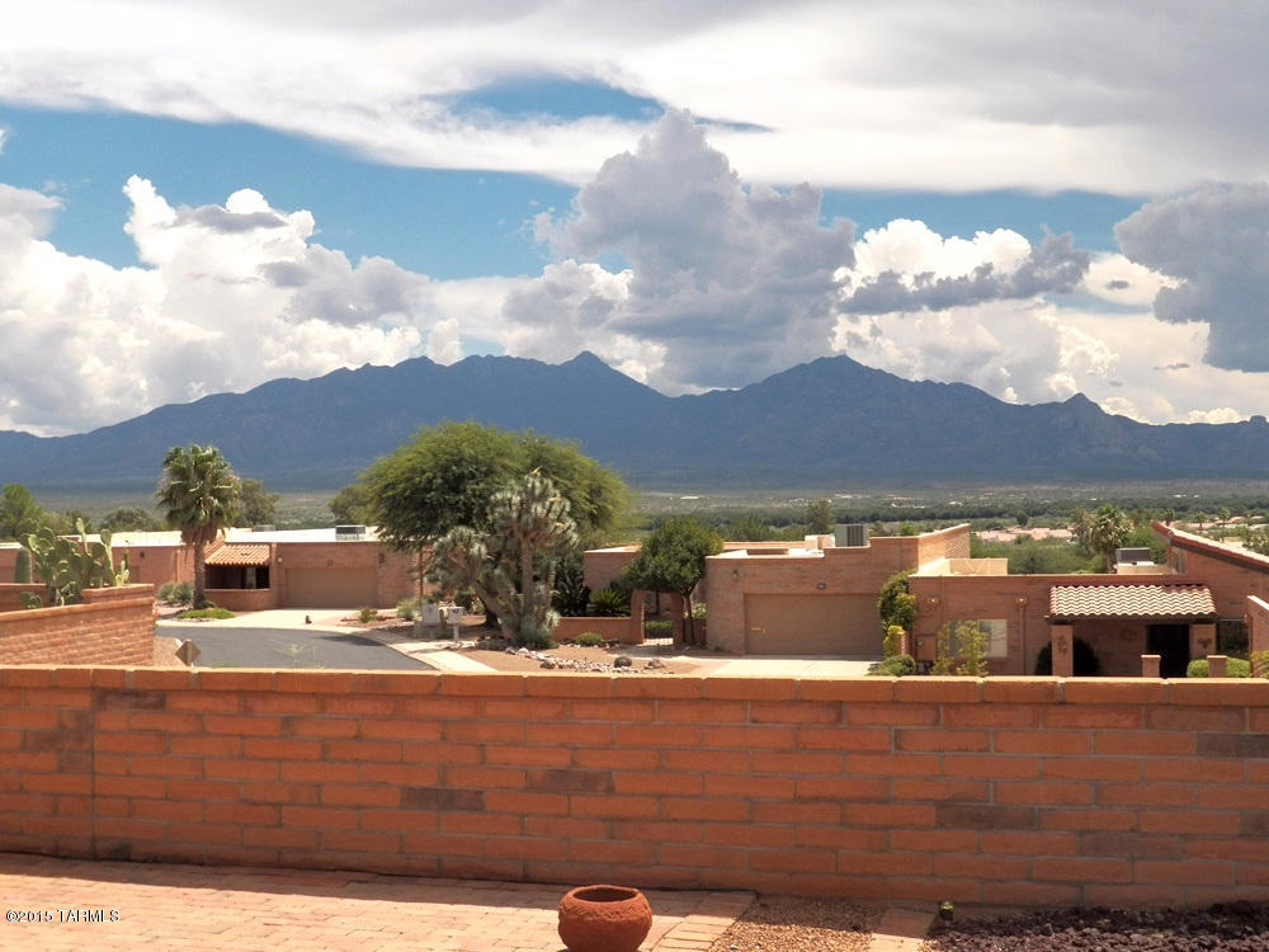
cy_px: 476
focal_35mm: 44
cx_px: 634
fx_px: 1613
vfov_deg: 32.9
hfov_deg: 42.9
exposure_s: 1/2000
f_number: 4
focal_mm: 7.9
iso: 125
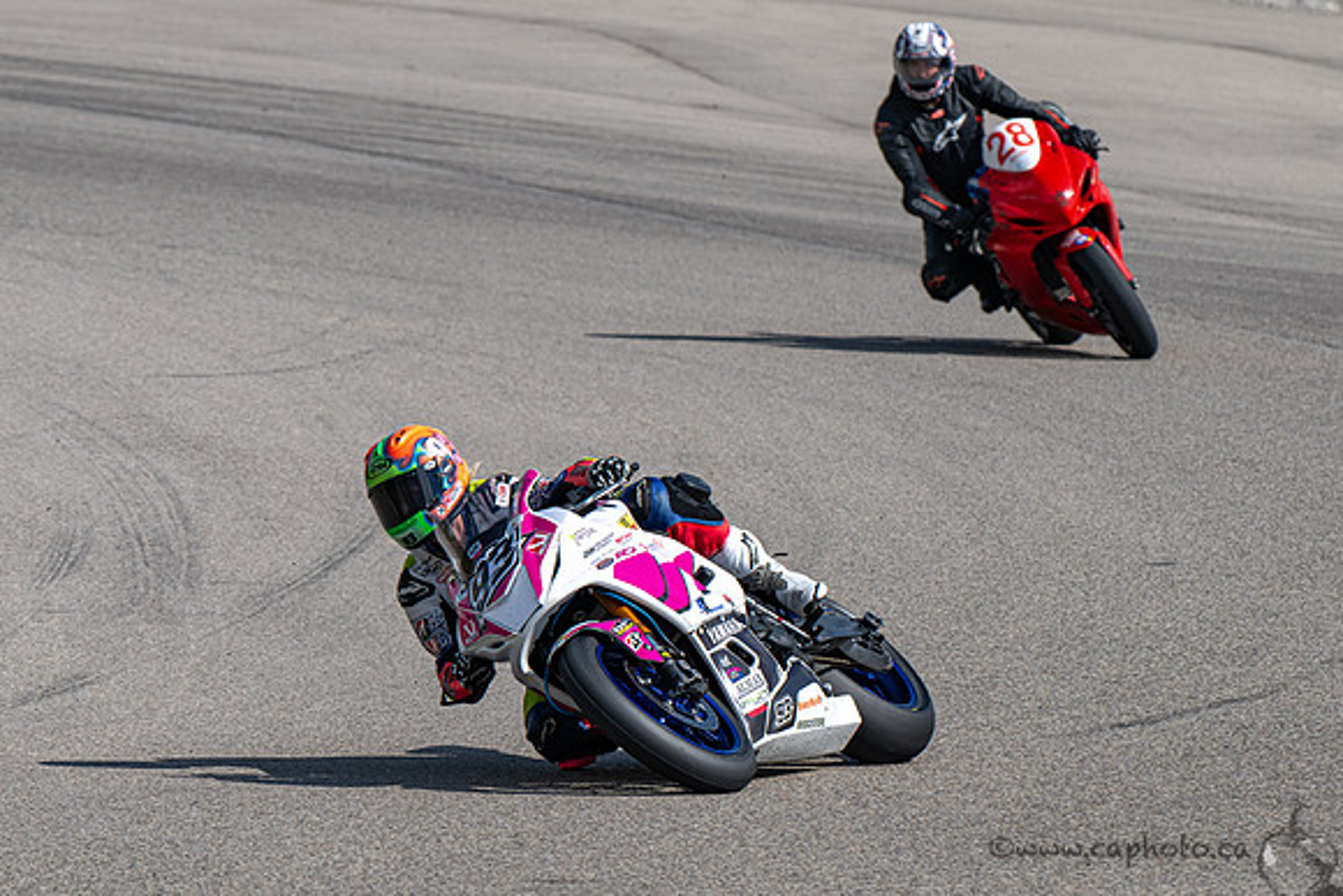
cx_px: 501
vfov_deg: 3.0
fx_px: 17017
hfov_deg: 4.5
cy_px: 525
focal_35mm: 456
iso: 220
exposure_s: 1/1250
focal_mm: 290
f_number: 9
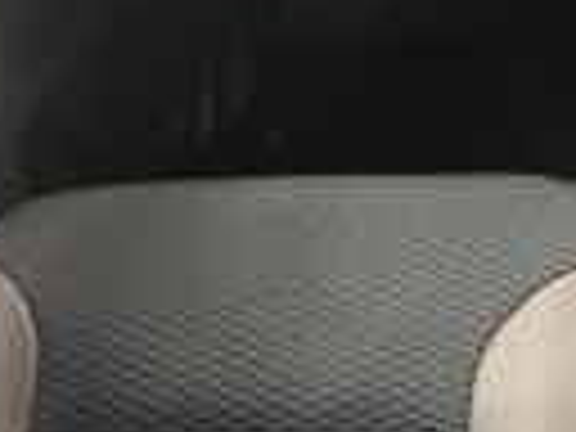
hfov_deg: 24.4
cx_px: 720
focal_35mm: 71
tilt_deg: -36.7
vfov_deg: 19.4
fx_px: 1181
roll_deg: -1.4
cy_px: -106
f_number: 1.6
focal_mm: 5.96
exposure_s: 1/33
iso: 500
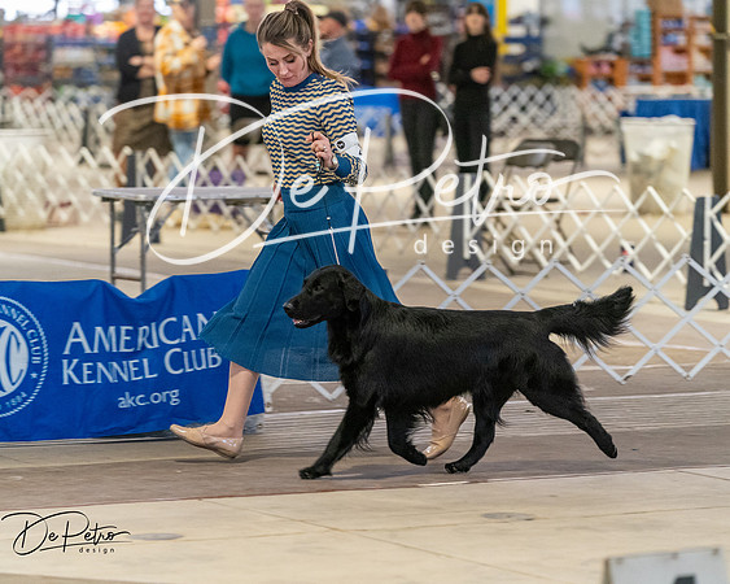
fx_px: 4208
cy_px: 292
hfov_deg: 9.9
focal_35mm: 195
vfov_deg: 7.9
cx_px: 365
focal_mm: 173
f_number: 3.5
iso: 6400
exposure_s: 1/250
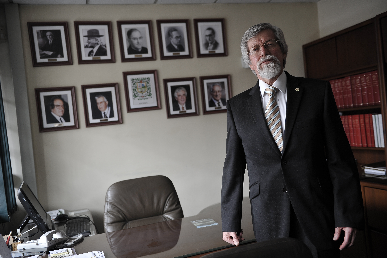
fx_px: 376
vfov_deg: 37.8
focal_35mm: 35
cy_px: 129
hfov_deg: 54.5
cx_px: 194
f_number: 3.2
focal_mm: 35
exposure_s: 1/125
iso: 640
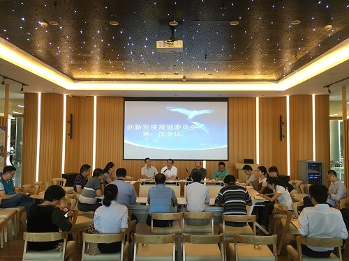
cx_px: 174
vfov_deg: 48.2
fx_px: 292
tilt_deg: +3.3
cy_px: 130
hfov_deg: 61.7
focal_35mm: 29
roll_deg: -0.8
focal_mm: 4.15
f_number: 2.2
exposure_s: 1/33
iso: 125
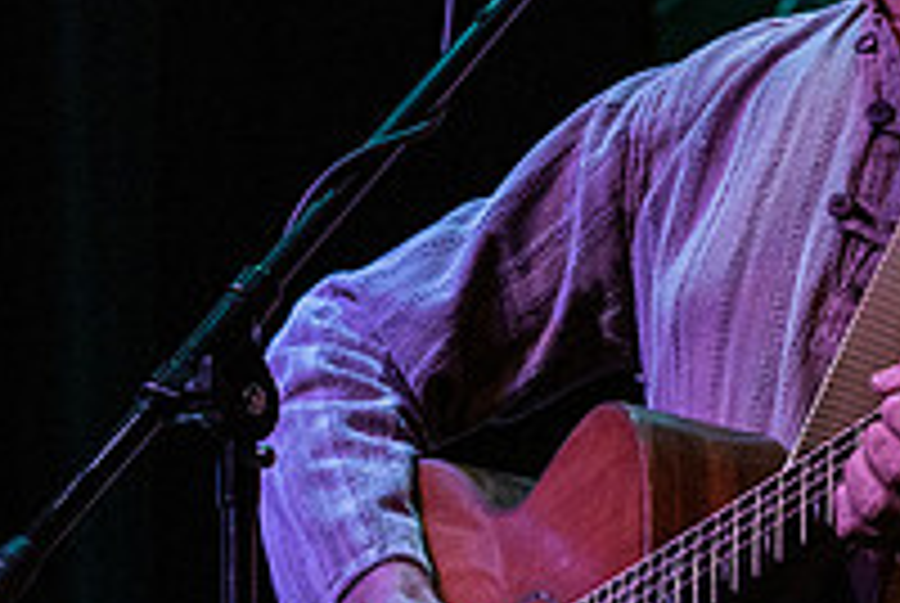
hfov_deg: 6.9
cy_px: 293
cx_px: 866
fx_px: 7436
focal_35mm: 297
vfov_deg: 4.6
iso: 2000
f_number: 5.6
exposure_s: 1/160
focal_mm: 70
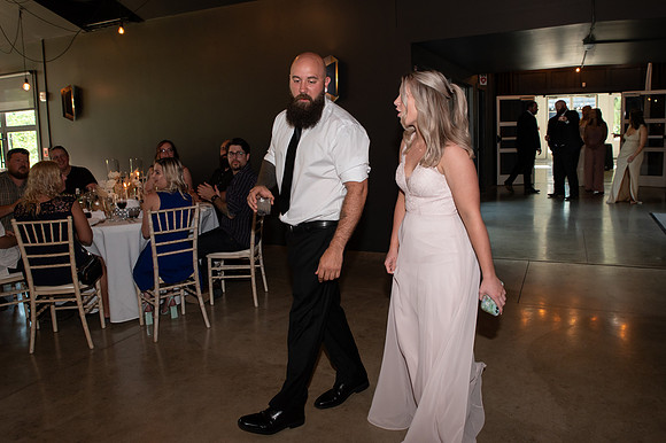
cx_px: 337
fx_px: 504
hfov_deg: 66.9
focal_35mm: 27
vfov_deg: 47.4
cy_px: 191
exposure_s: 1/160
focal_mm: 24
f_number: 5.6
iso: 1000
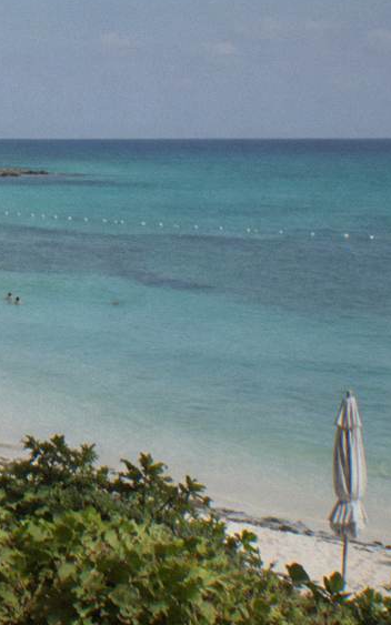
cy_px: 337
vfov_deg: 24.4
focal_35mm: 85
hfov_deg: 14.9
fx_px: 1449
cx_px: -54
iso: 500
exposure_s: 1/250
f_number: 10
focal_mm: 47
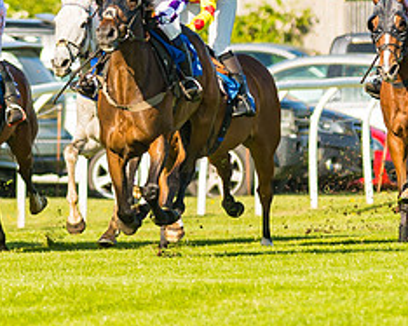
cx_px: 98
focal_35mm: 1441
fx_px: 17393
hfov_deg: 1.3
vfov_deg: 1.1
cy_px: 59
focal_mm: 300
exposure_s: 1/1250
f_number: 5
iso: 200
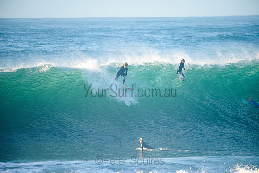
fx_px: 3599
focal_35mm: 500
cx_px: 130
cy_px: 86
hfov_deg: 4.1
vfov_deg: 2.8
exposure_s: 1/1600
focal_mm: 500
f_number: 5.6
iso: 450
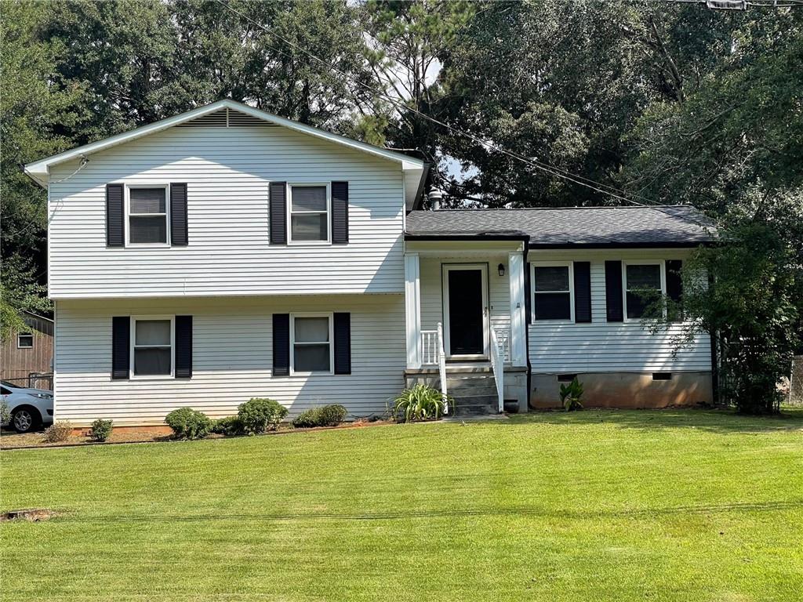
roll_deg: +1.5
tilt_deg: +5.6
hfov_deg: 30.3
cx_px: 402
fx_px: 1485
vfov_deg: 22.9
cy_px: 301
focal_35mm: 64
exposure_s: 1/943
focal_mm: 7.5
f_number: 2.2
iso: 20
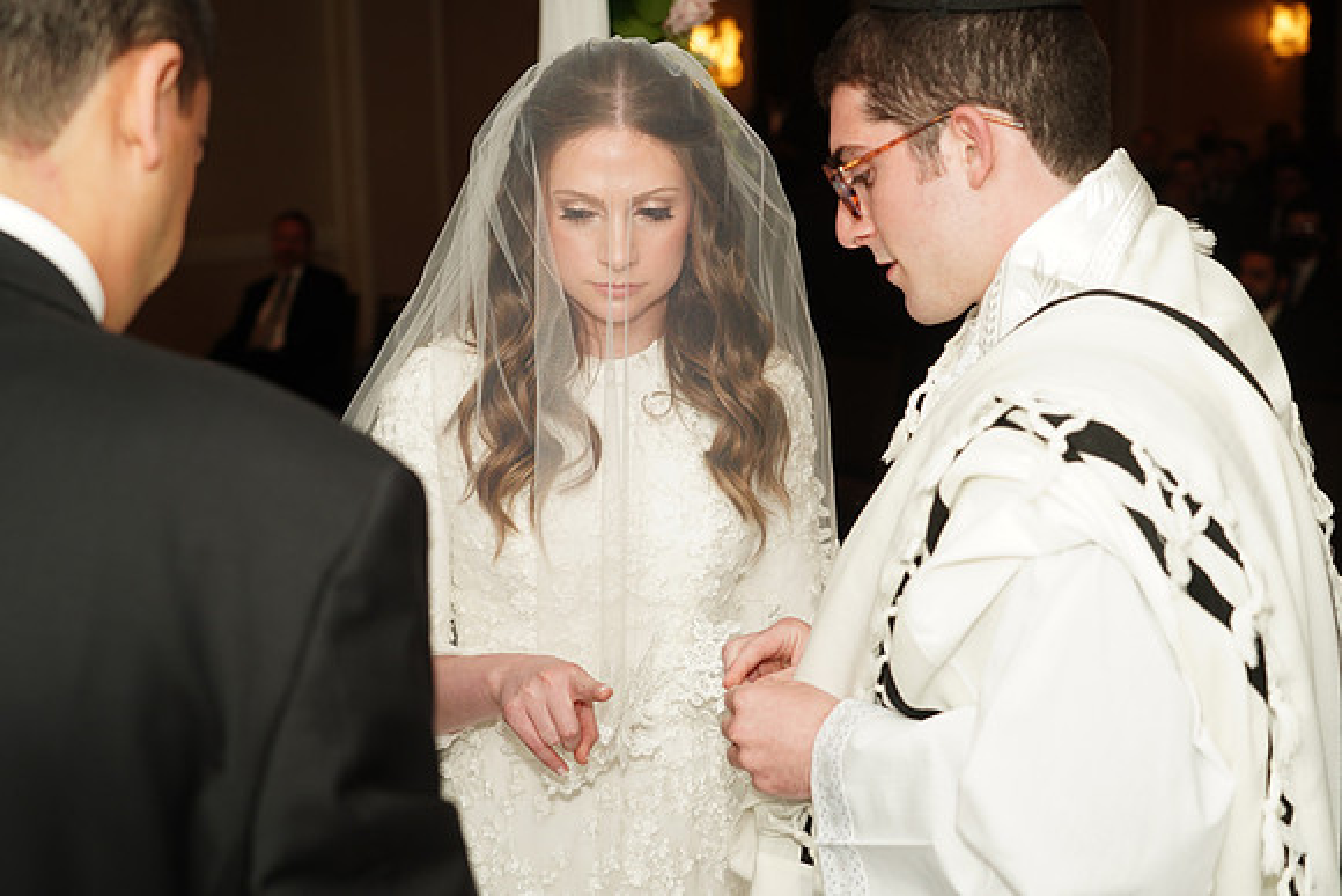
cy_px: 448
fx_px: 2088
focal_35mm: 56
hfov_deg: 35.6
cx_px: 671
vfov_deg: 24.2
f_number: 4.5
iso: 500
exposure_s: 1/80
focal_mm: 56
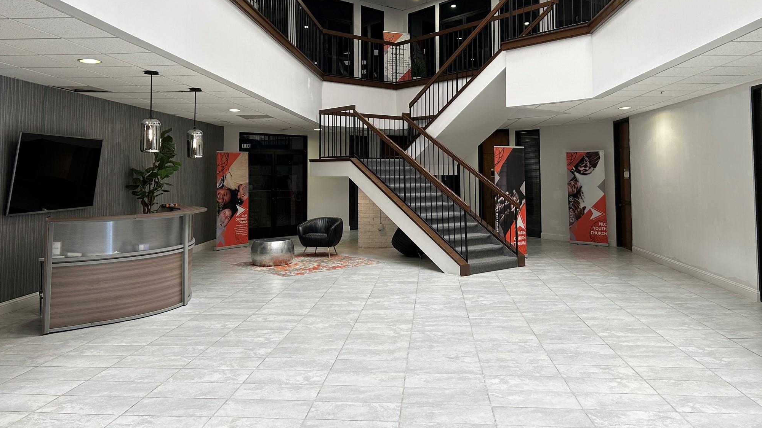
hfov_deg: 66.1
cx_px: 388
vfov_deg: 39.7
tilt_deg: +3.2
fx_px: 586
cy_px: 142
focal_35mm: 29
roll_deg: +0.5
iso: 80
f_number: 1.5
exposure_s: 1/120
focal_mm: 5.7
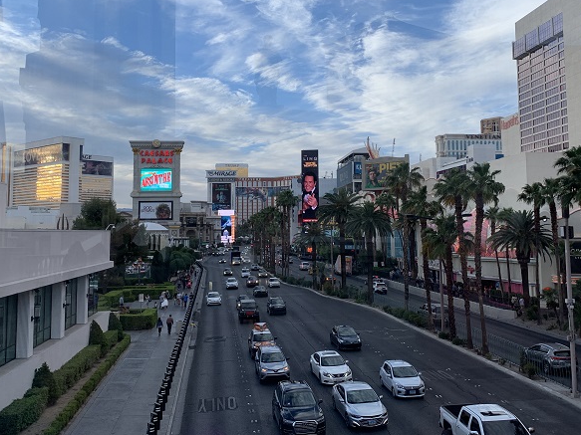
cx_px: 295
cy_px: 183
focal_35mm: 36
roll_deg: +0.7
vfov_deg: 39.5
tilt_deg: +3.9
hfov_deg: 51.4
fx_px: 604
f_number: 1.8
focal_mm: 4.25
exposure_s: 1/597
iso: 25
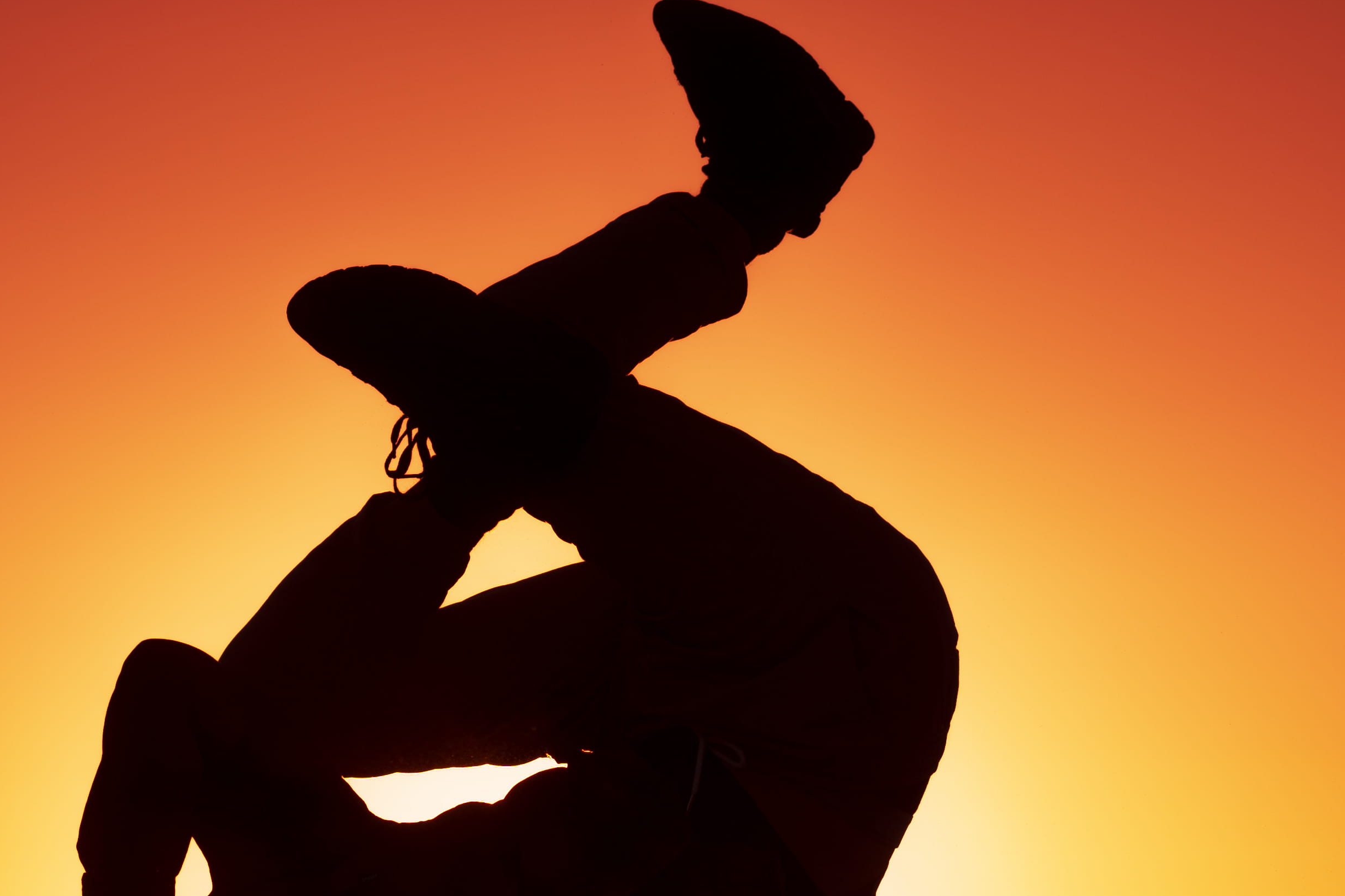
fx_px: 7771
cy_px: 825
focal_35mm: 208
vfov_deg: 6.6
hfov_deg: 9.9
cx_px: 573
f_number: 4
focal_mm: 85
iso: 50
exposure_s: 1/8000
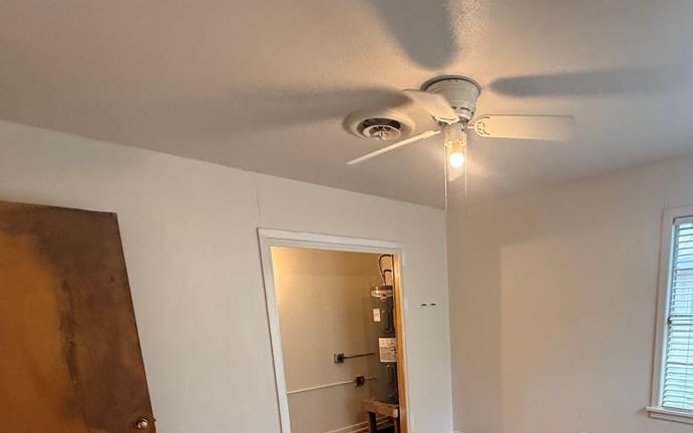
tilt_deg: -11.9
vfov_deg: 49.6
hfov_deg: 76.5
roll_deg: +1.1
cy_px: 382
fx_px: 416
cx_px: 474
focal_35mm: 22
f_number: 2.2
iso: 500
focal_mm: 2.22
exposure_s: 1/120
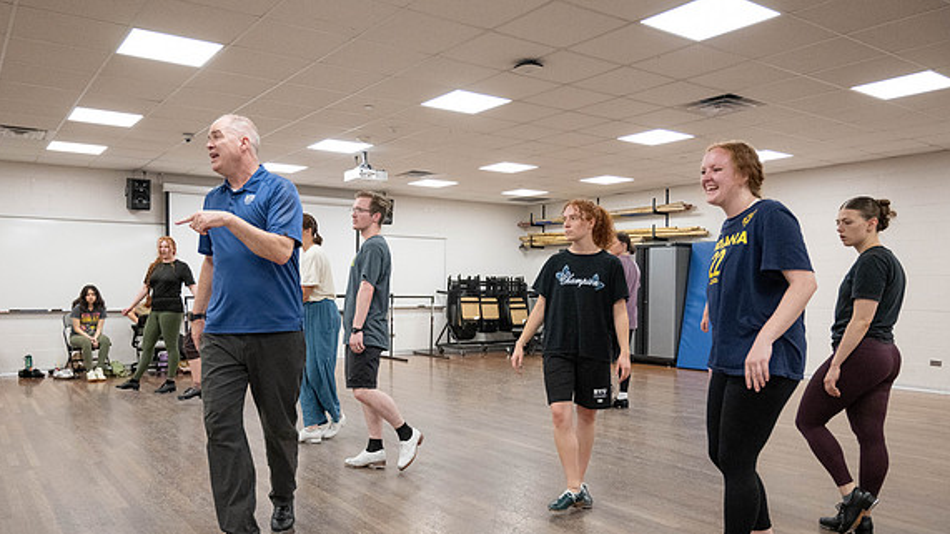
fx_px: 756
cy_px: 312
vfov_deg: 38.8
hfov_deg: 64.3
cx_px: 448
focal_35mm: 30
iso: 3200
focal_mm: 25.5
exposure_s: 1/640
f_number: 4
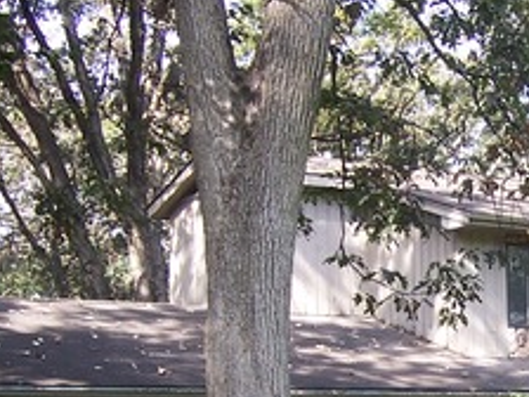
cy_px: 404
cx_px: 496
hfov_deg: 18.7
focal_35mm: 103
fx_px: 1574
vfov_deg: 14.1
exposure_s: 1/125
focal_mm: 6
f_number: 3
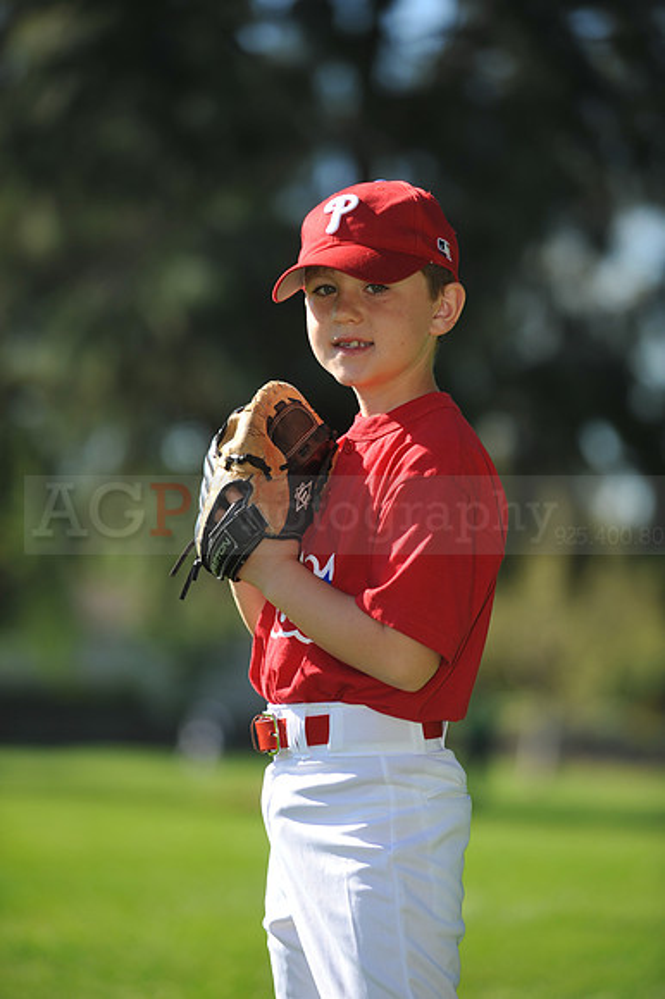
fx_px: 4854
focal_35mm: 175
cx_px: 332
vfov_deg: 11.8
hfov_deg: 7.8
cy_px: 500
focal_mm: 175
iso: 200
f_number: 4
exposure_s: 1/1000
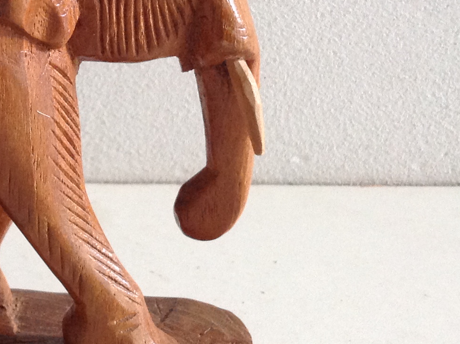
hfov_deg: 20.5
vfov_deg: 15.8
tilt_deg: -19.0
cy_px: 97
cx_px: 18
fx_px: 1234
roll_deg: -0.1
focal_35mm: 93
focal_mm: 4.28
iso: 250
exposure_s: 1/15
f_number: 2.4
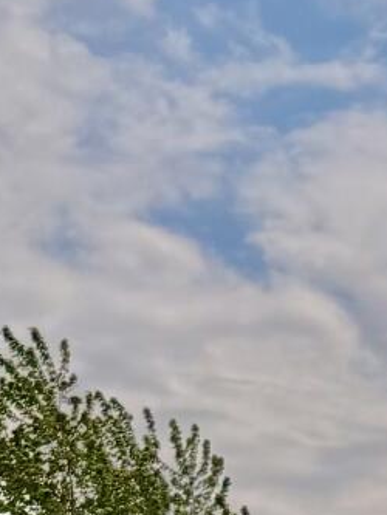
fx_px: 2145
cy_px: 1005
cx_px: 1101
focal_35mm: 144
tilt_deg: -0.6
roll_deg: +0.4
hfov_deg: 8.8
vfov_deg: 12.2
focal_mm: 6.76
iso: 80
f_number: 1.78
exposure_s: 1/14286
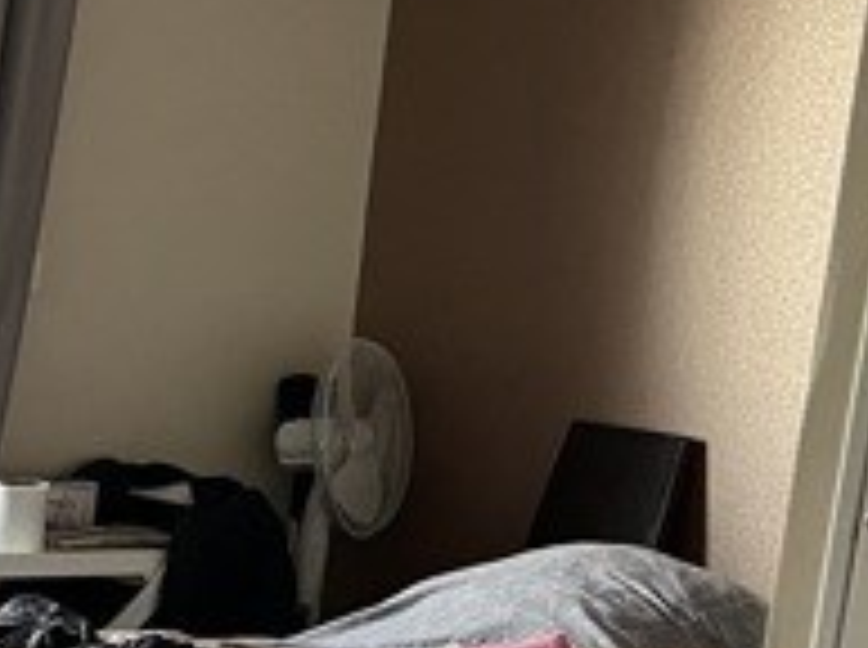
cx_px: -481
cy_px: 774
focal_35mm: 108
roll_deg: -3.9
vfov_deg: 13.3
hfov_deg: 16.4
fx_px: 2703
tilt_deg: -14.3
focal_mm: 5.1
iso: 125
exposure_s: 1/91
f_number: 1.6
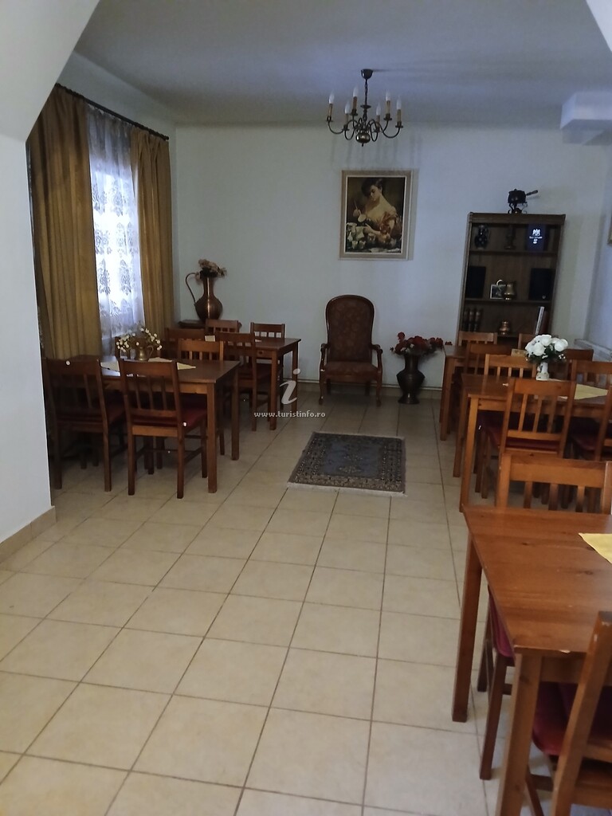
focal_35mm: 26
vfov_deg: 67.3
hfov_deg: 53.1
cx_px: 306
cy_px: 408
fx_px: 613
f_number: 1.8
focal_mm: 3.98
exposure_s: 1/16.7
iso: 1000
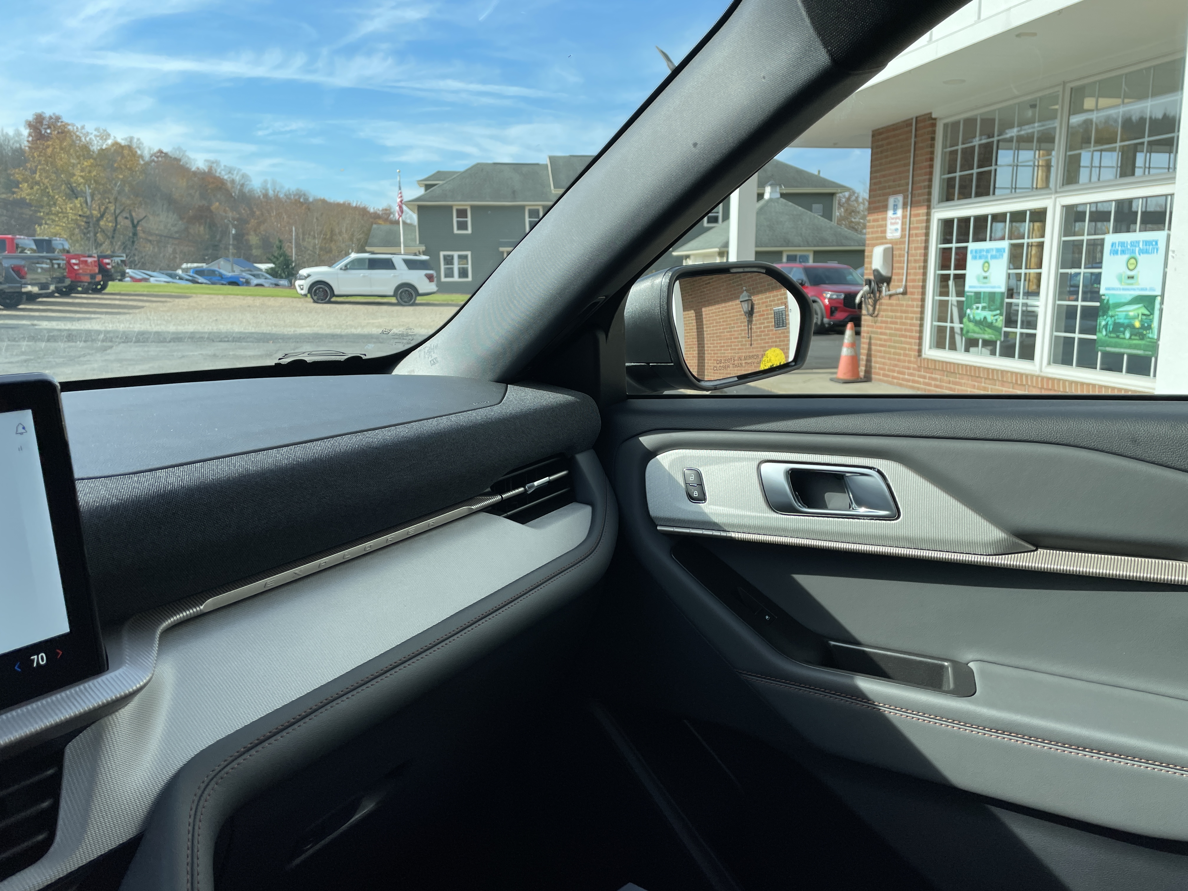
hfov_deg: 67.3
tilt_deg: -11.0
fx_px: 892
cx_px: 594
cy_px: 446
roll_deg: +0.6
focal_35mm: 26
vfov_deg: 53.1
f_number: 1.6
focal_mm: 4.2
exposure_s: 1/1159
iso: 32
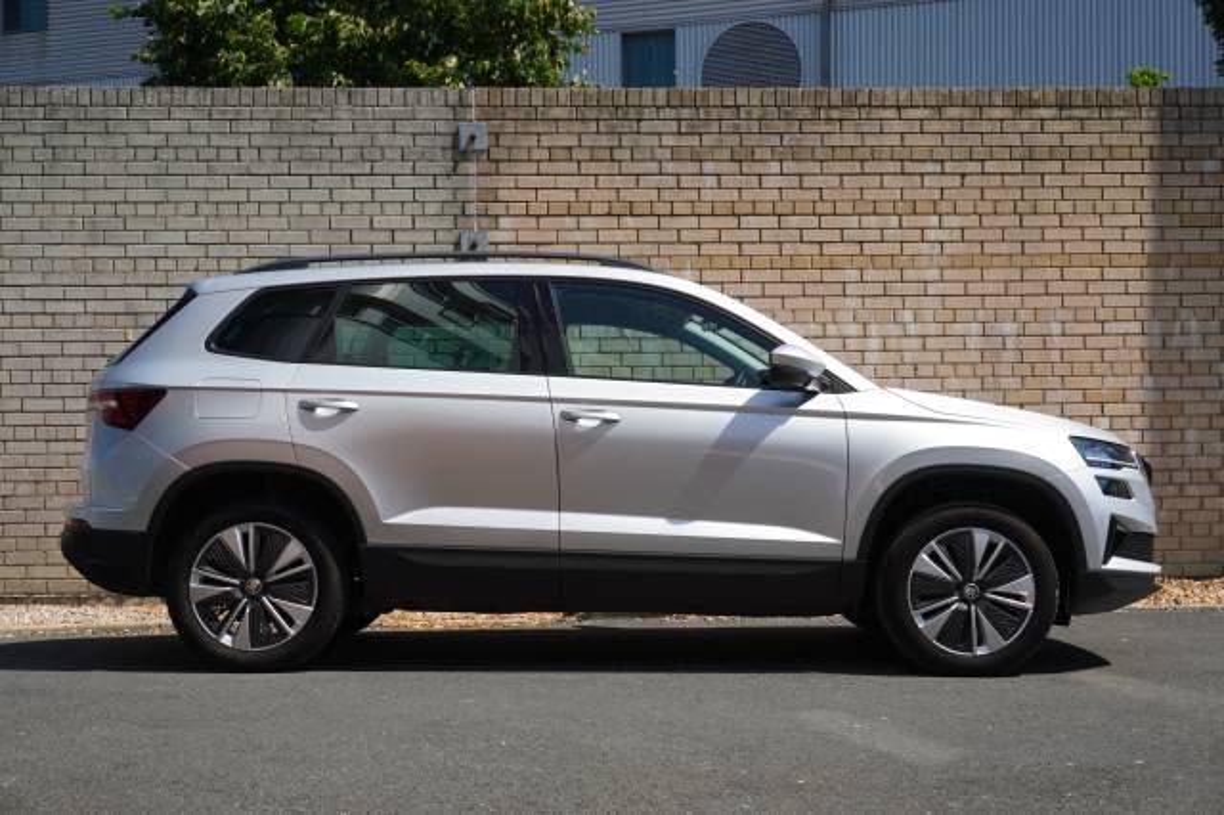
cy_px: 408
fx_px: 1631
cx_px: 612
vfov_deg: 28.0
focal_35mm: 48
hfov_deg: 41.1
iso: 100
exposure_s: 1/250
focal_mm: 32
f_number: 6.3
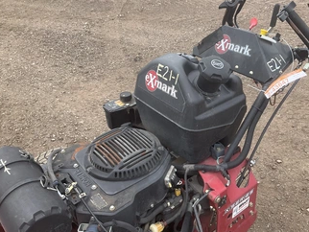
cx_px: 186
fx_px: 322
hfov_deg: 51.0
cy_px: 105
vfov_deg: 39.7
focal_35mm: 36
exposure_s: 1/599
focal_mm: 3
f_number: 1.8
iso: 25
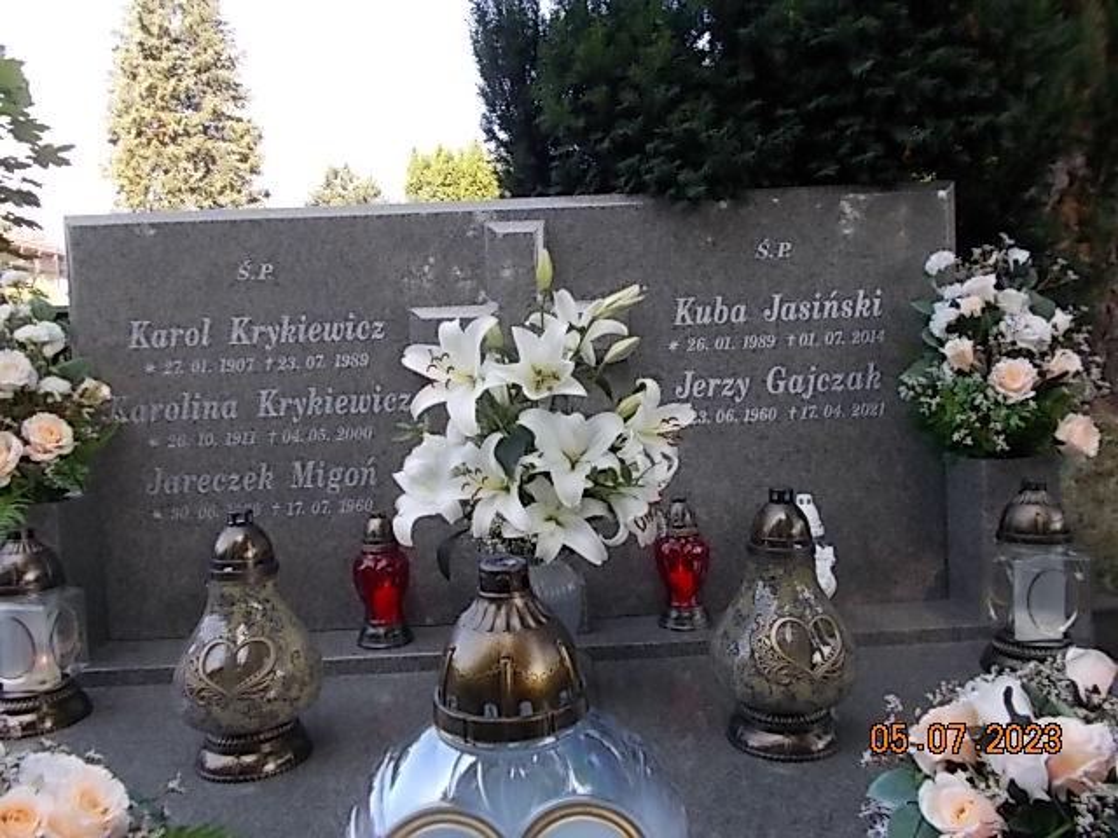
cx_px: 559
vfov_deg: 53.1
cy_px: 419
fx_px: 840
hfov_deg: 67.3
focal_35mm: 26
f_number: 3.2
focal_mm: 4.6
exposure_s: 1/125
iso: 80
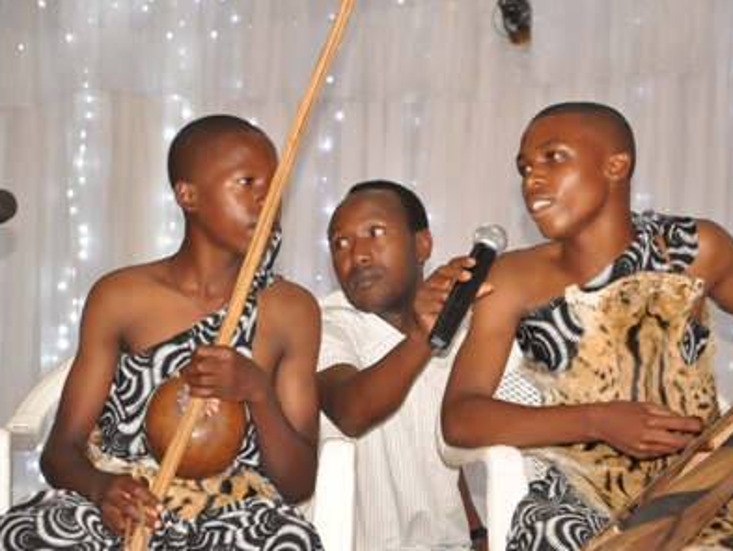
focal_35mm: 140
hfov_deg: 14.1
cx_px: 371
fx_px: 2956
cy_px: 276
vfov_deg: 10.6
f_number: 7.1
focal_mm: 85
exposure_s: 1/60
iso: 3200
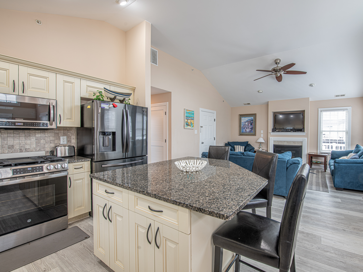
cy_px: 137
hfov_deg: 94.1
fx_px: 167
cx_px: 209
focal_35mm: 16
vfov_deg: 78.4
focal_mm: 14
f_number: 9
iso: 64
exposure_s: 1/1.25
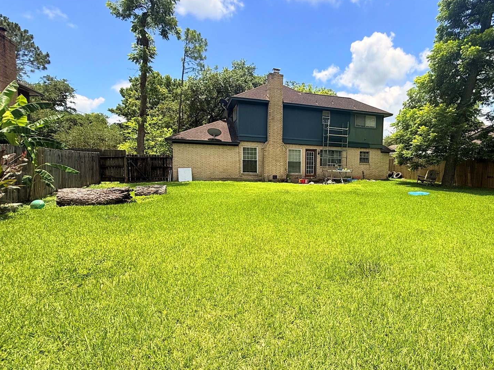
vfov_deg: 66.0
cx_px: 311
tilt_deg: -3.8
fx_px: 285
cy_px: 188
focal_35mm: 20
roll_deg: -1.6
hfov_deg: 80.1
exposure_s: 1/1534
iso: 64
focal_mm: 2.22
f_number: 2.2
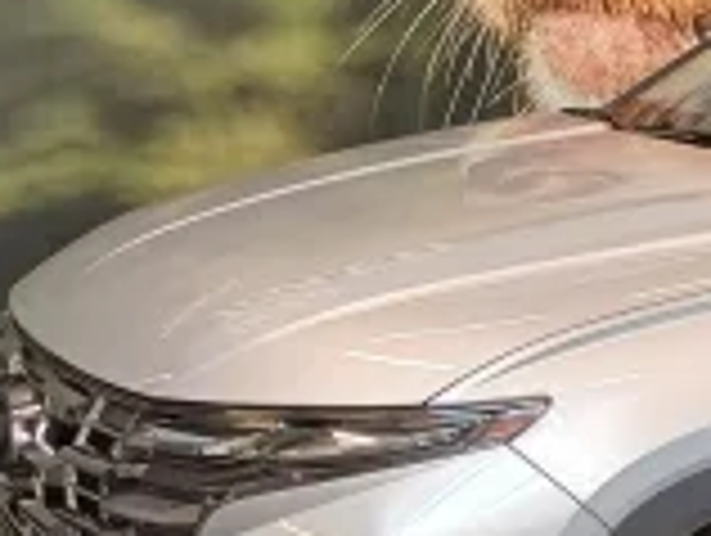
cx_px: 927
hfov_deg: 18.1
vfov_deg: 14.7
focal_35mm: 101
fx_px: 2078
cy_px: 185
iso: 160
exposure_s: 1/50
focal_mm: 4.65
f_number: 1.8
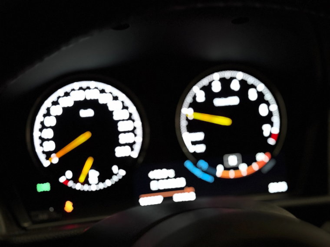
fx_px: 458
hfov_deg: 39.7
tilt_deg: -21.6
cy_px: 124
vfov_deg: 30.3
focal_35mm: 48
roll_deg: +0.4
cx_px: 165
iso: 1000
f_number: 1.78
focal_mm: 6.76
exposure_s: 1/16
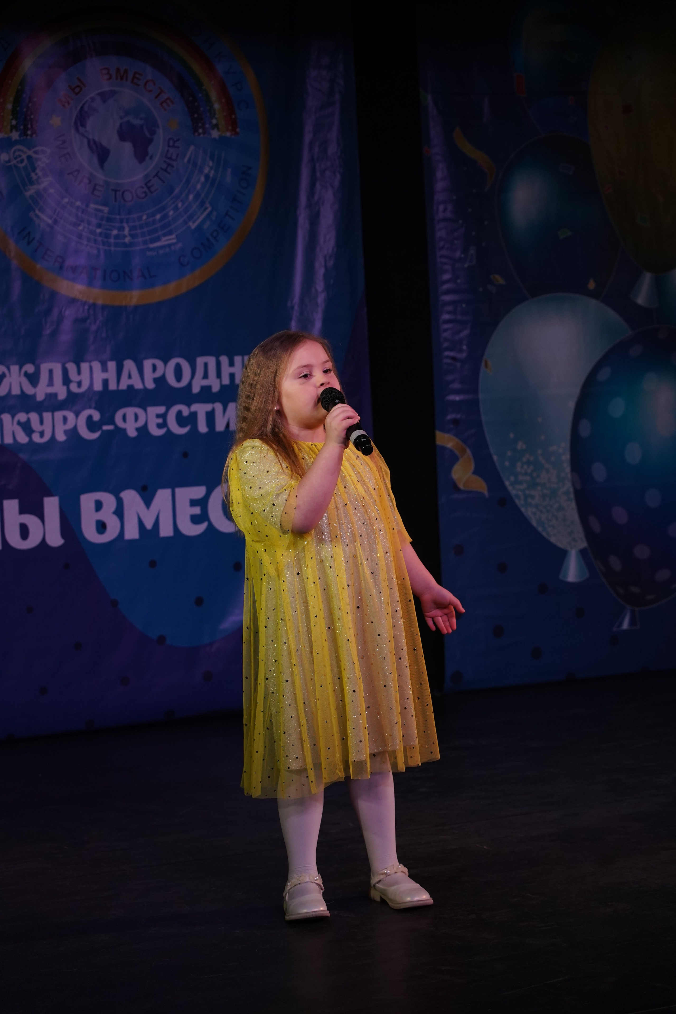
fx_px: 1972
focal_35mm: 70
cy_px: 507
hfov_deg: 19.5
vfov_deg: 28.8
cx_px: 338
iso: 2000
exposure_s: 1/400
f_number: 5.6
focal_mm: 70
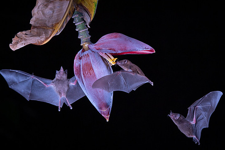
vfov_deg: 5.6
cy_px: 63
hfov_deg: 8.3
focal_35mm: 247
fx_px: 1543
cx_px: 140
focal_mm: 170
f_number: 8
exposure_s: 1/250
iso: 800
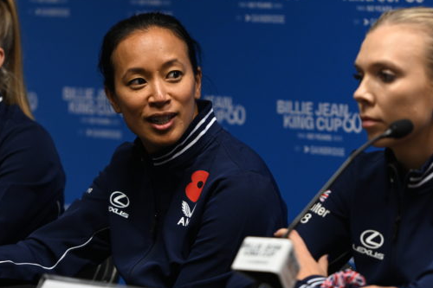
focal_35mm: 240
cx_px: 210
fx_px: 2886
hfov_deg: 8.6
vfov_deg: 5.7
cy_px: 163
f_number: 2.8
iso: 2000
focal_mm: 160
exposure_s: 1/250
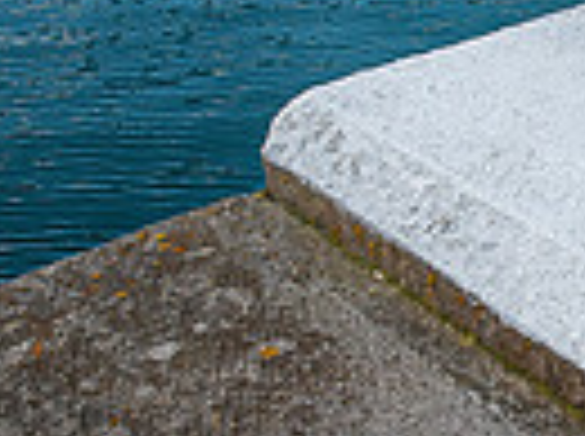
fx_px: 1737
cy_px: -310
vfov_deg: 13.1
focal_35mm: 103
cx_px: 1044
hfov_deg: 16.2
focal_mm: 24
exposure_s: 1/250
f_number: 13
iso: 200
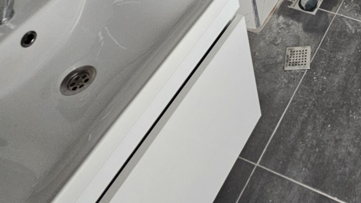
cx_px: 366
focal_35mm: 45
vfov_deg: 18.0
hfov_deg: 39.7
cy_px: -205
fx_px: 431
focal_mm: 2.2
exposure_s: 1/33
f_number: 2.2
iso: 320
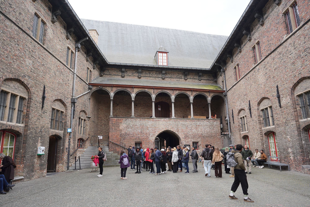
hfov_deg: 73.7
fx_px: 207
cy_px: 104
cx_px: 155
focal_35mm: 24
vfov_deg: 53.1
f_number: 5
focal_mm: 24
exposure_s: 1/100
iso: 100
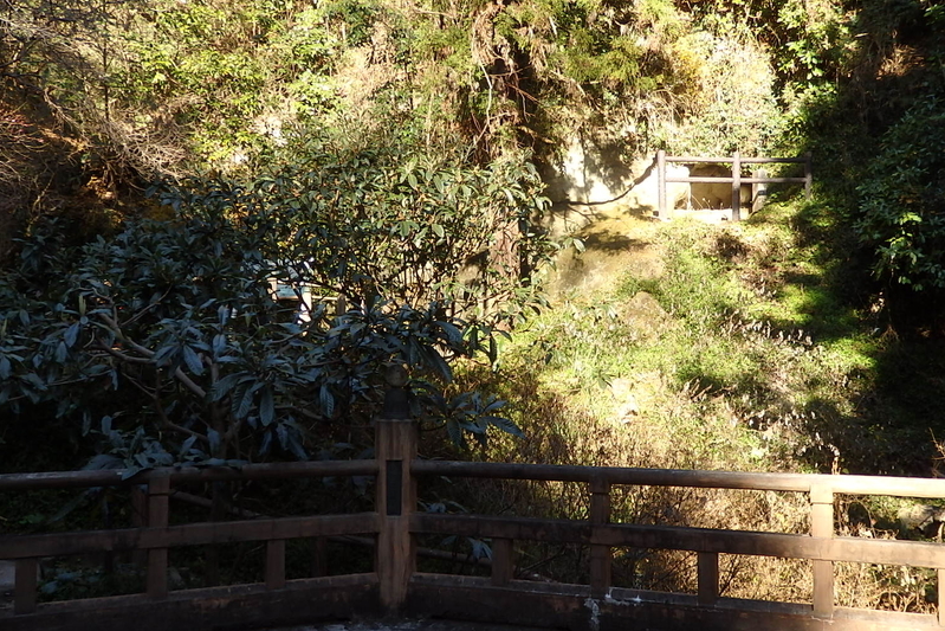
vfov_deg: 33.4
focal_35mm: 40
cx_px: 501
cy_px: 329
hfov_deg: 48.4
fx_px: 1050
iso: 125
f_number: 3.3
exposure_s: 1/160
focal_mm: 5.5
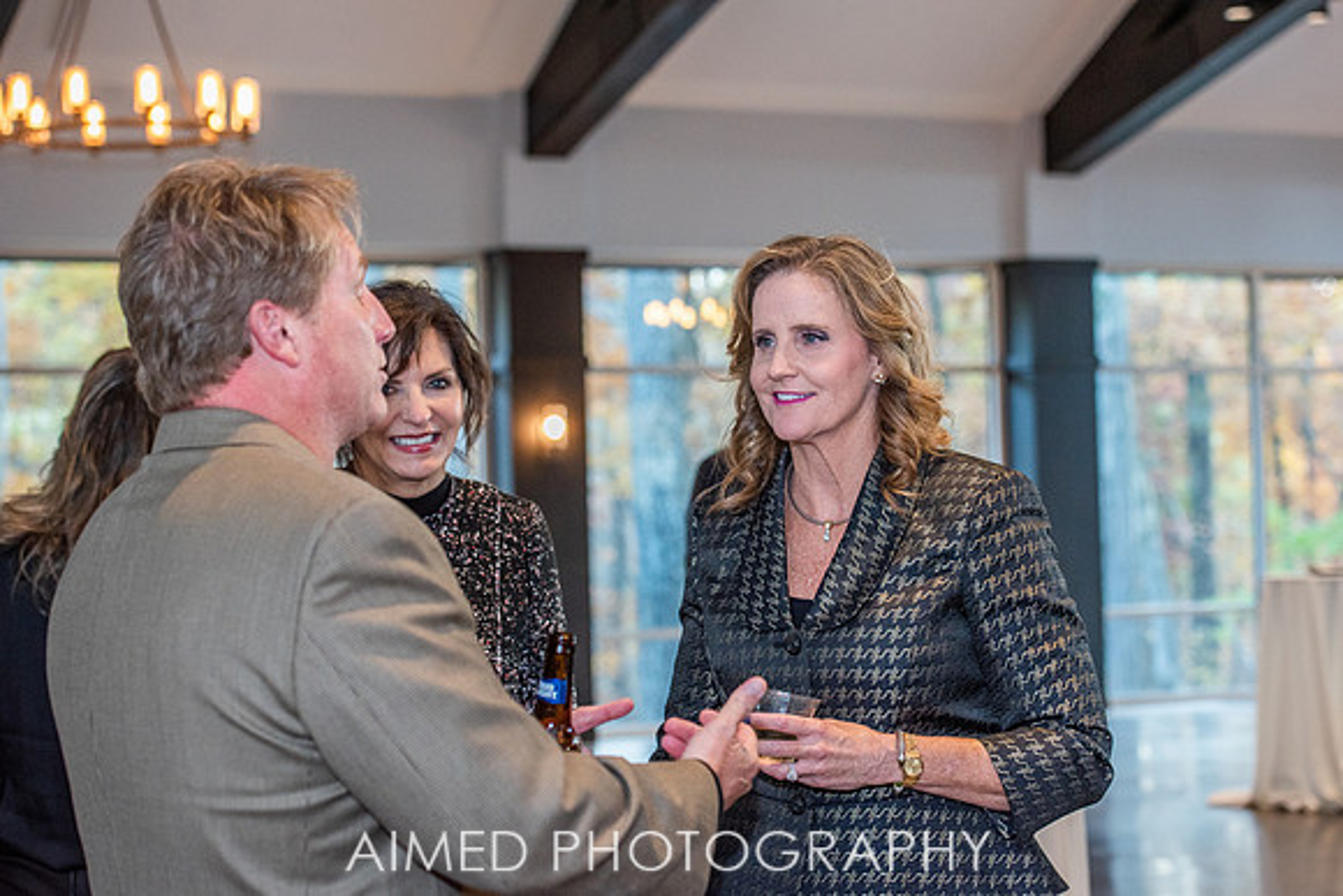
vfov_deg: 18.4
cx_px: 708
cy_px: 427
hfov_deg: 27.2
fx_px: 2772
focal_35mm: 74
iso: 1000
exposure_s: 1/200
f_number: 4.5
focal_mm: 70
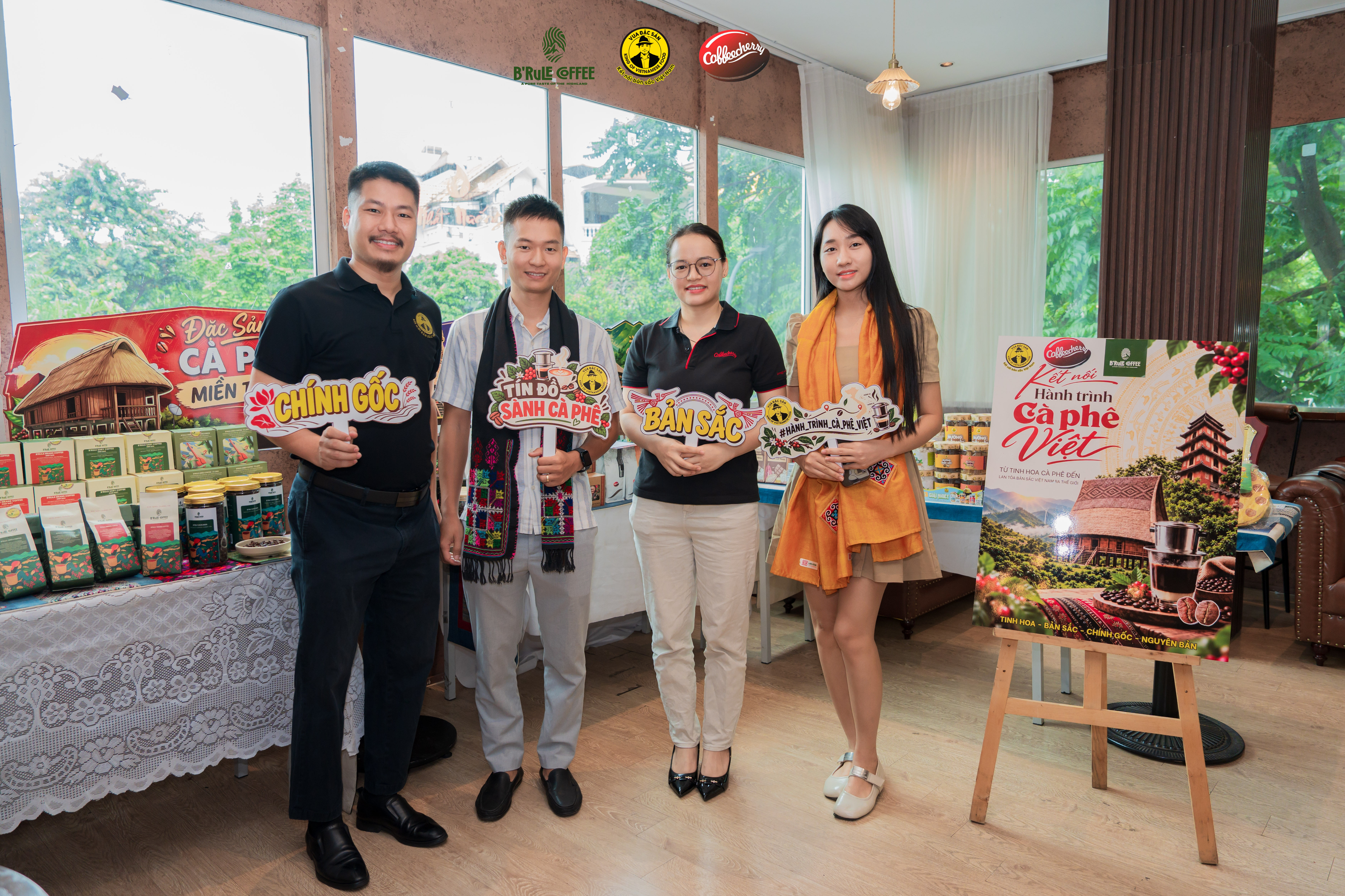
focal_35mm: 24
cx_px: 672
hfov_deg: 73.7
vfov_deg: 53.1
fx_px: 897
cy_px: 448
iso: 1000
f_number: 4
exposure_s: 1/160
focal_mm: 24
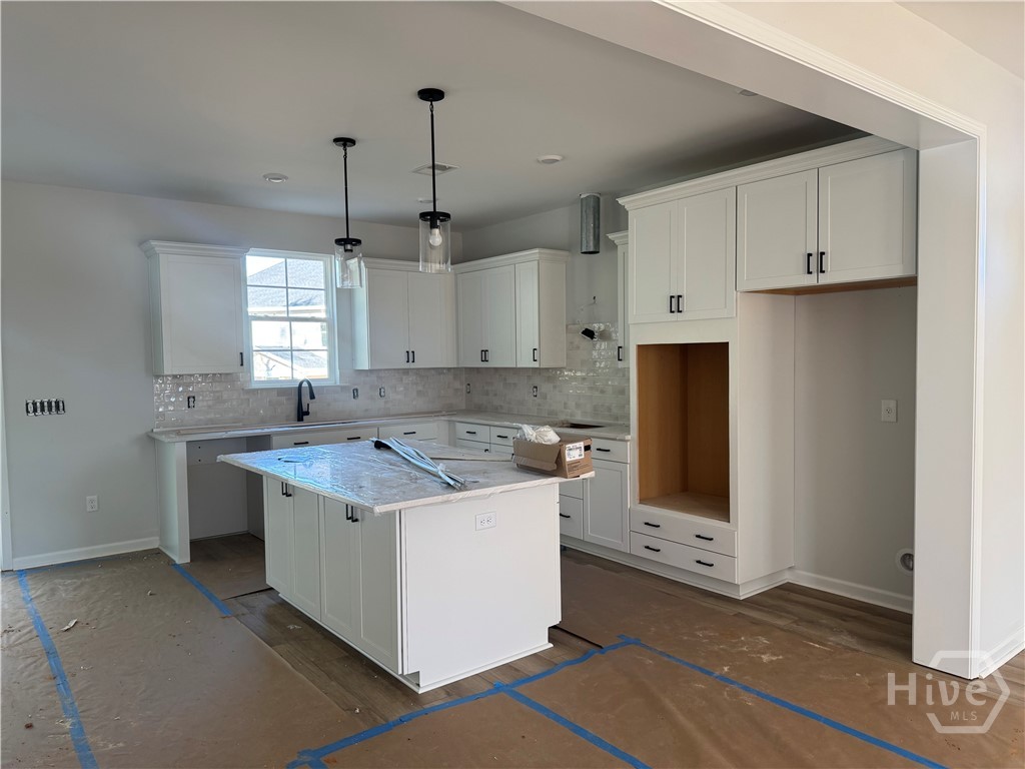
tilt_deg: -3.1
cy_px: 384
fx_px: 711
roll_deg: +0.2
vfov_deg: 56.8
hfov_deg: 71.6
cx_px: 512
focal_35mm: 24
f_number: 1.78
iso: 125
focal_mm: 6.76
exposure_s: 1/121
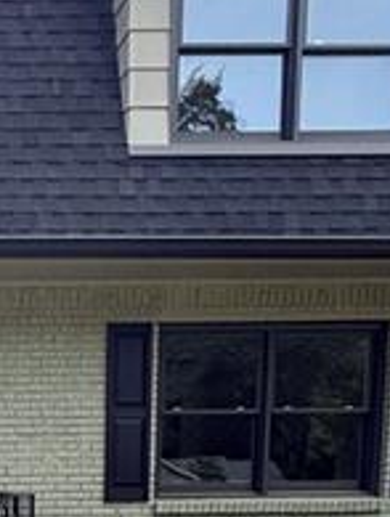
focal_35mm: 55
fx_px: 824
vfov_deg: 31.1
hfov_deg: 23.2
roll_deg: +0.2
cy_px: 565
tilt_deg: -4.2
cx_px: -135
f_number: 2.2
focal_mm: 2.22
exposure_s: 1/502
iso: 50
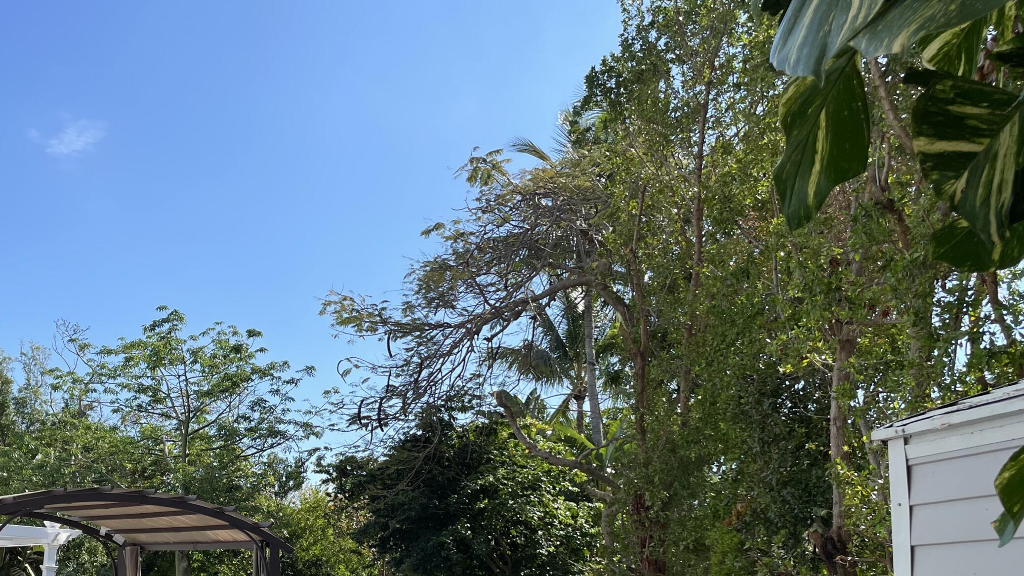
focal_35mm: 41
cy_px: 496
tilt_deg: +5.6
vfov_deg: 28.1
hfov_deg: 48.6
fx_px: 1113
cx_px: 349
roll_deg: -1.7
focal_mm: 4.2
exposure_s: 1/2681
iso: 32
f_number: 1.6
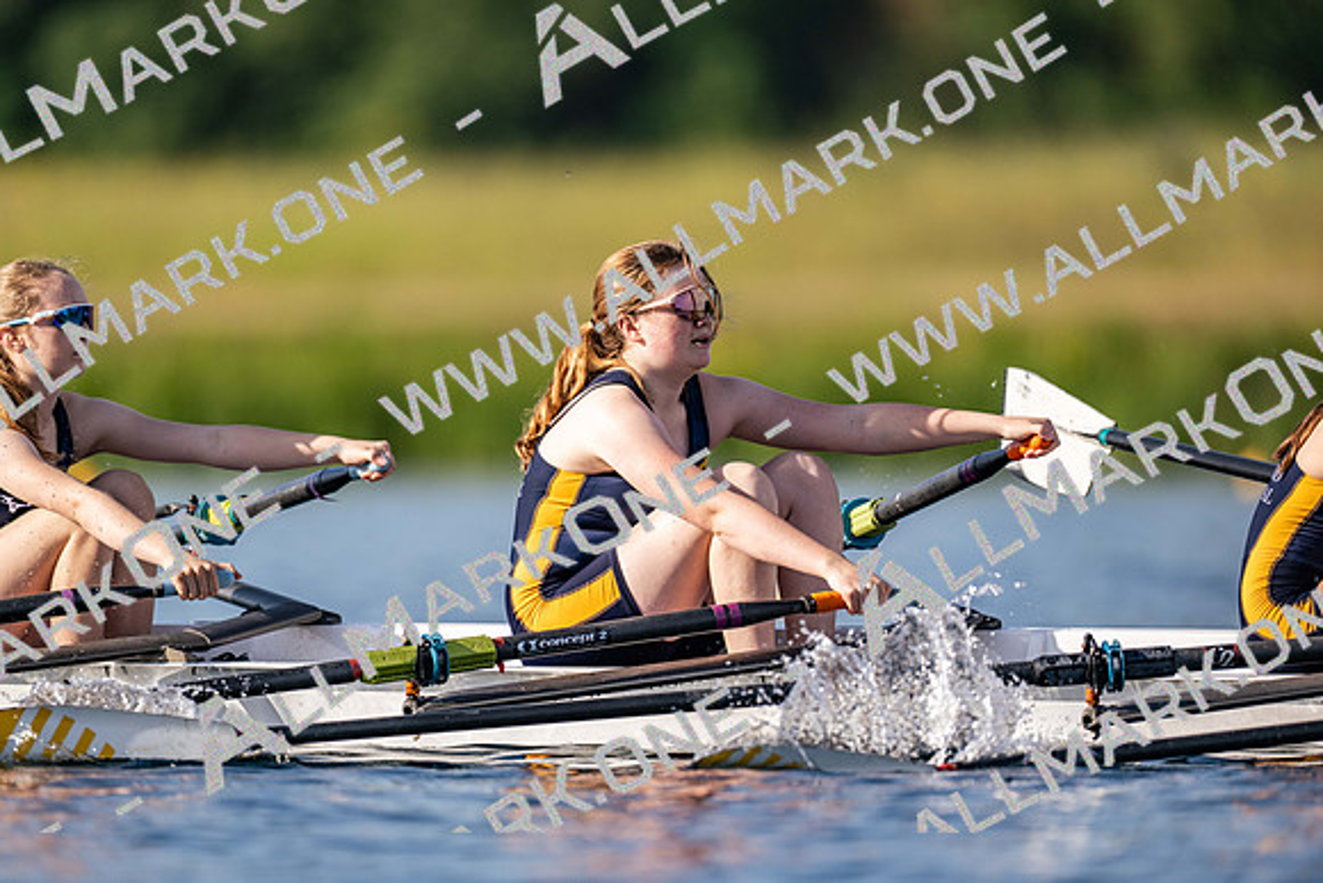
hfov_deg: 3.4
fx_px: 22054
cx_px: 662
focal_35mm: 600
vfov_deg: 2.3
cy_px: 442
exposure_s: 1/2500
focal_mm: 600
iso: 250
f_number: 4
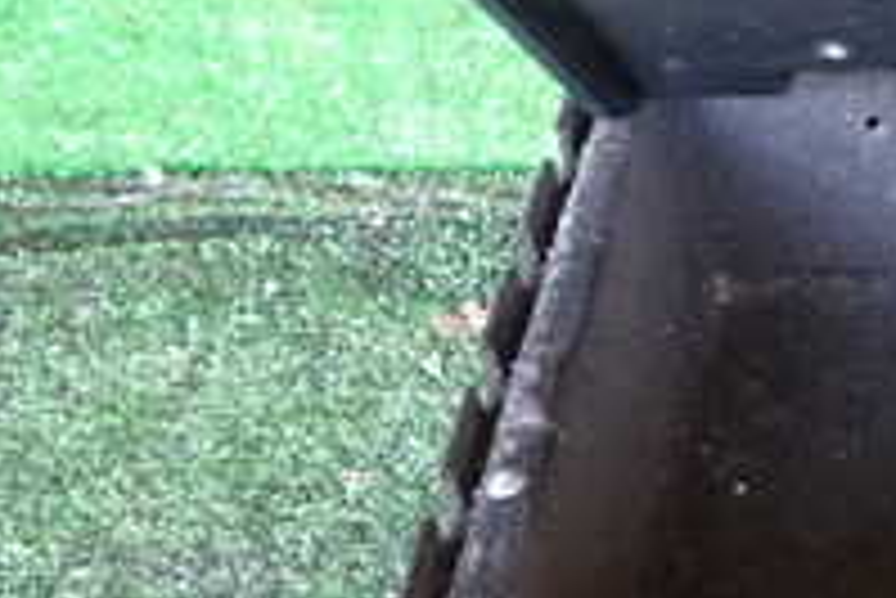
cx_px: 1261
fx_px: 2341
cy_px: 211
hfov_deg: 19.4
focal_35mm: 94
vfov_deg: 14.6
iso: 800
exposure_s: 1/30
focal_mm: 5.4
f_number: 2.3
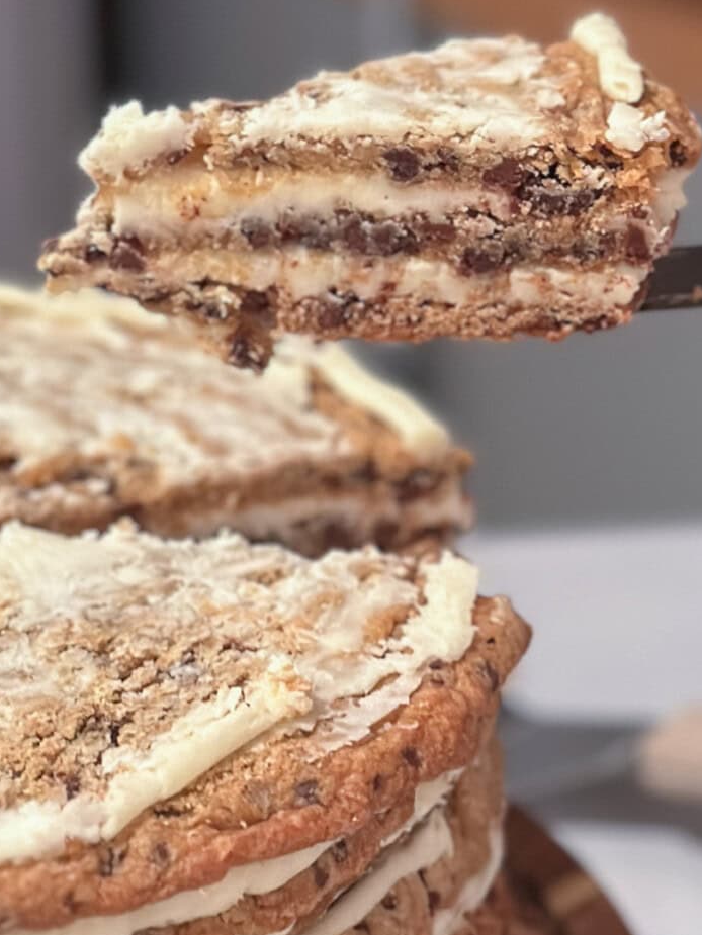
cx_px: 325
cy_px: 562
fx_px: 2244
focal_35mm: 83
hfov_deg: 17.8
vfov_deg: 23.5
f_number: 1.8
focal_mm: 6.9
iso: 640
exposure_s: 1/40
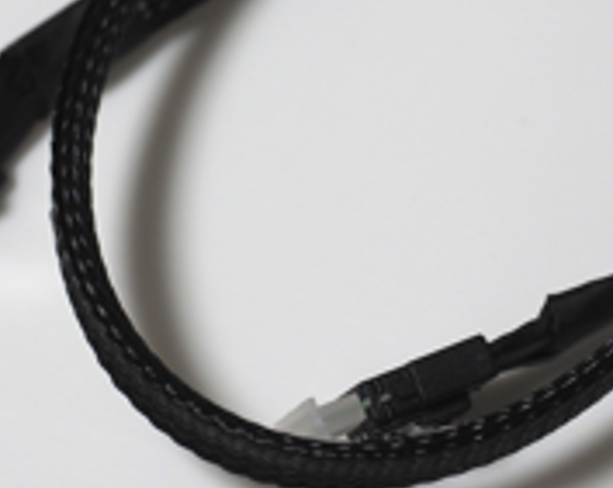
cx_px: 398
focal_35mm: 159
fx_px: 2880
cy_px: 114
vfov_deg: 9.7
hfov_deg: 12.1
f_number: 4
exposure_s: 1/80
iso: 500
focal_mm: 36
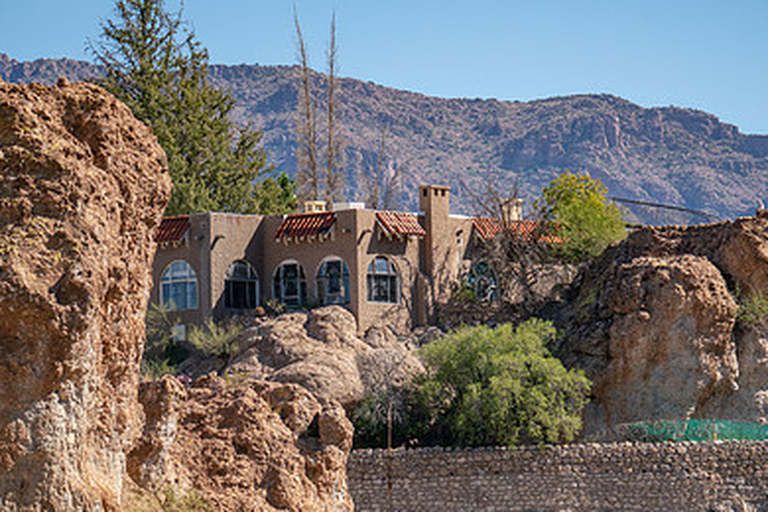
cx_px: 461
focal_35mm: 431
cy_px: 350
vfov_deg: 3.2
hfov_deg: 4.8
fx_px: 9194
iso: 640
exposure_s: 1/1600
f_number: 5.6
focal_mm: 280
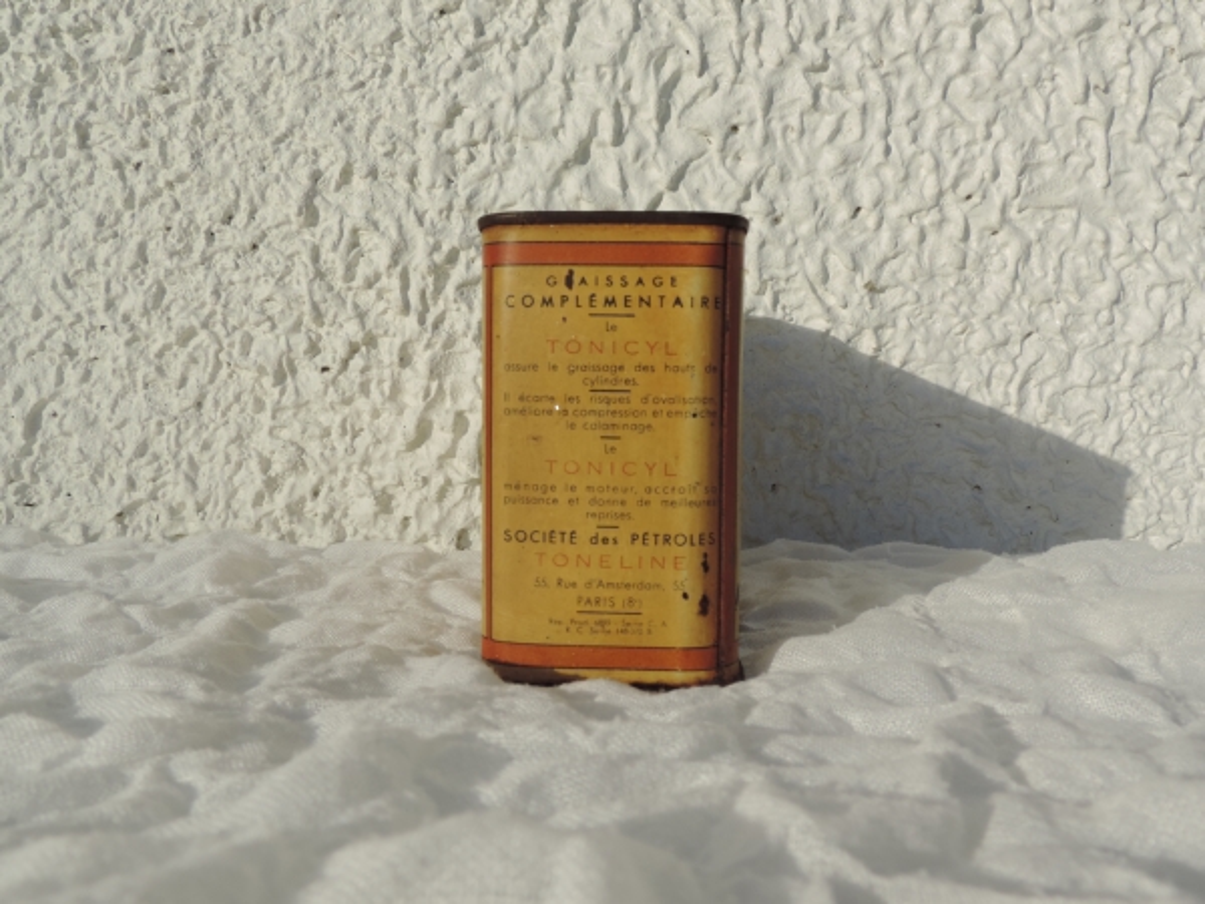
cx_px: 602
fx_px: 1044
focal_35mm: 30
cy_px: 452
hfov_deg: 60.0
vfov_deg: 46.8
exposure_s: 1/1250
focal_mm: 5.3
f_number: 3.5
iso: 80
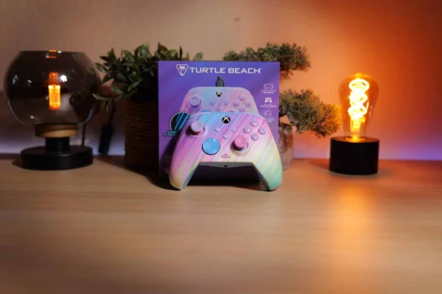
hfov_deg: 49.6
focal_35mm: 39
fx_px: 479
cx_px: 221
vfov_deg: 34.2
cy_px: 147
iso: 100
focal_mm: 39
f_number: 2.8
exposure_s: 1/160
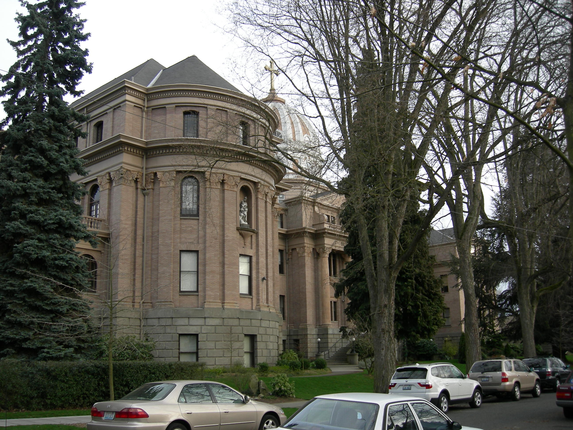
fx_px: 596
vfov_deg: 39.7
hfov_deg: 51.4
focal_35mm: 36
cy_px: 215
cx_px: 286
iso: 64
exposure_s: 1/68.3
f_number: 3.4
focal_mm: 7.5
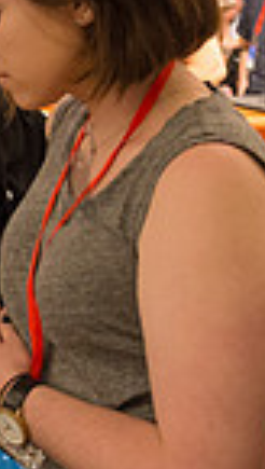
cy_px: 11
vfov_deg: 17.9
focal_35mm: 117
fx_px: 1456
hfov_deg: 9.4
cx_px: -339
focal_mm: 28
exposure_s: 1/160
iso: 3200
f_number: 3.5
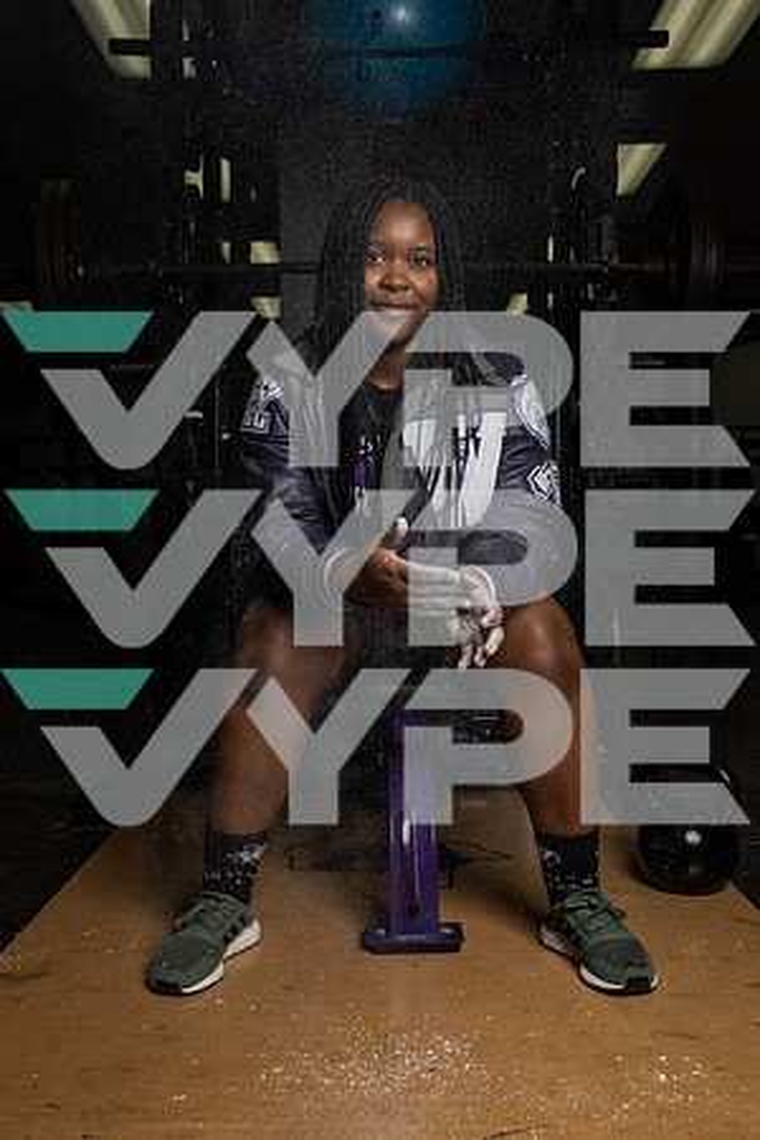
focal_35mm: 35
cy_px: 570
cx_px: 380
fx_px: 1108
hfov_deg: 37.9
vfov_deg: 54.4
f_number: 7.1
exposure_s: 1/250
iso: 250
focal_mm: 35
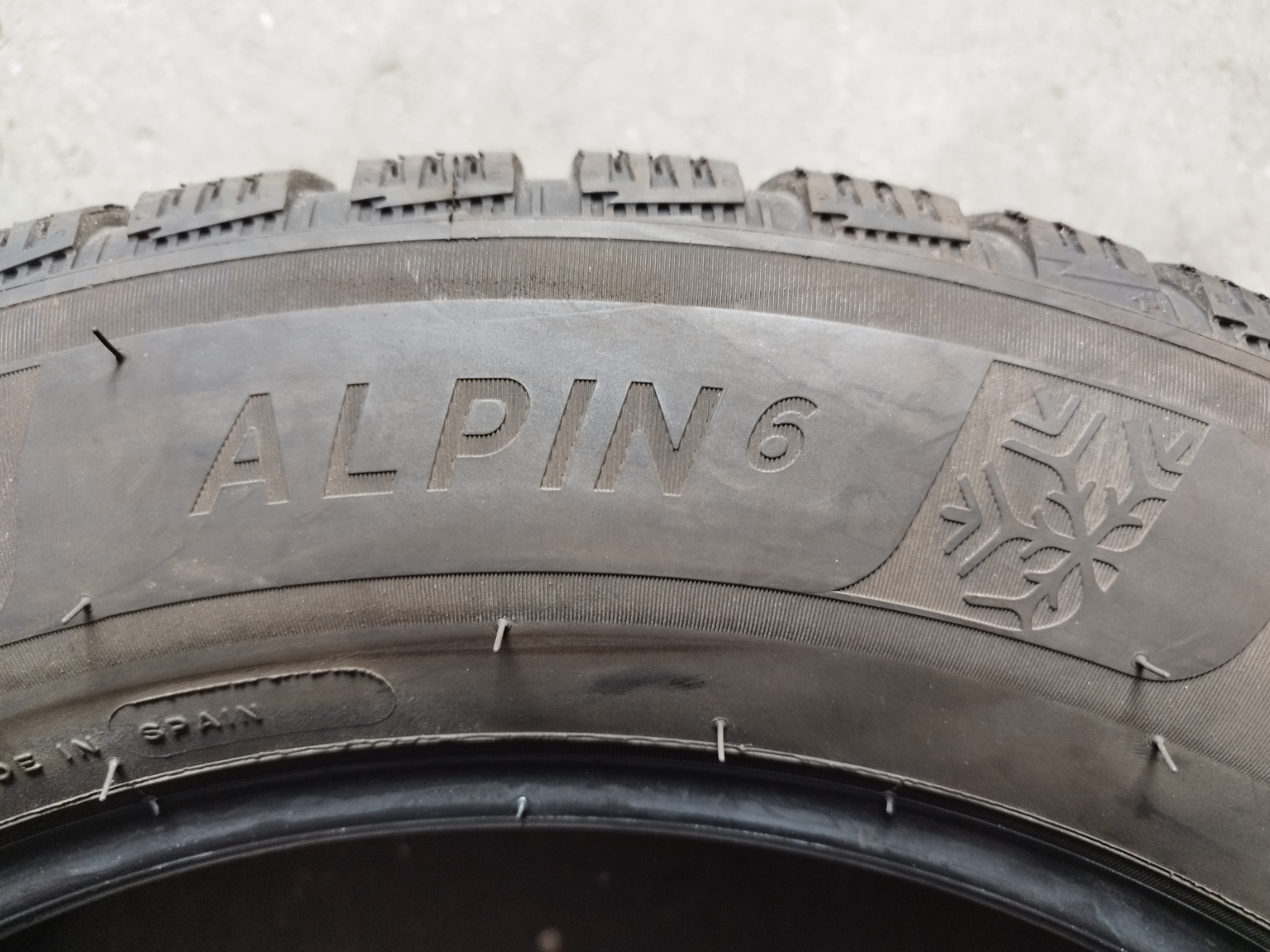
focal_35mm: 25
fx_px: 917
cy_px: 476
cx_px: 635
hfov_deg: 69.4
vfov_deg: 54.9
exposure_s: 1/25
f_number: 1.89
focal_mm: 5.95
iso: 350
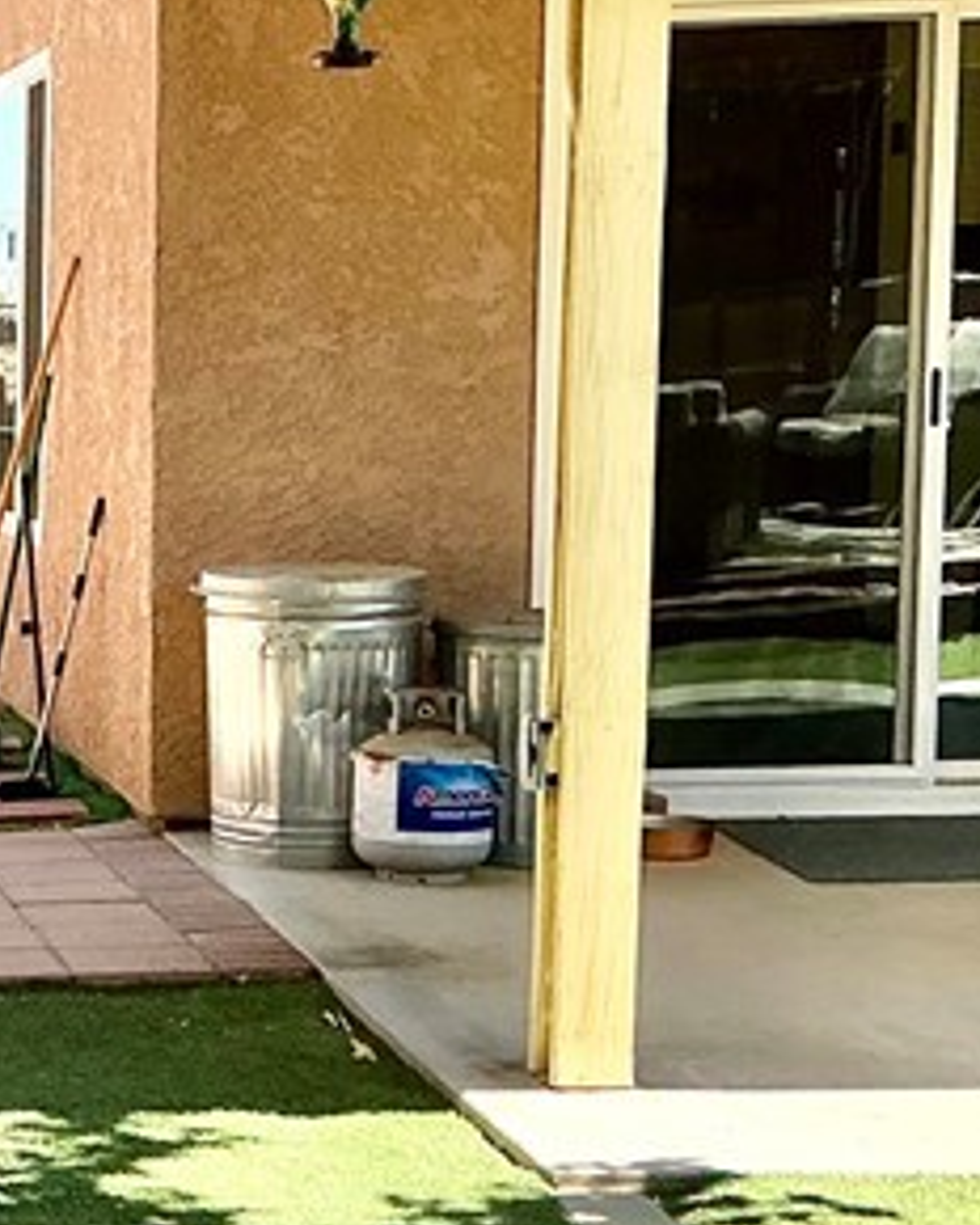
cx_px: -815
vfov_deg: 19.1
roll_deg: +1.8
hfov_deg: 13.7
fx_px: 3626
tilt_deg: -7.4
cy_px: 900
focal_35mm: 100
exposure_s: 1/804
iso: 25
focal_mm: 3
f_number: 1.8
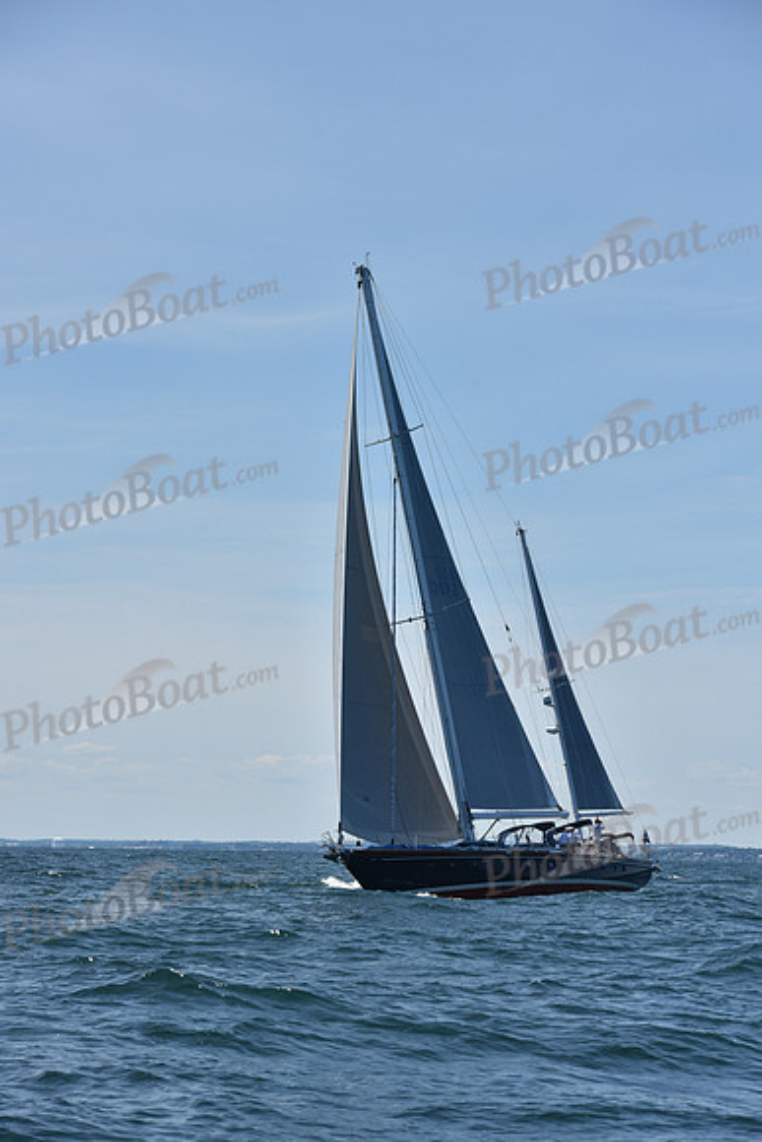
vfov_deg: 17.6
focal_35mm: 116
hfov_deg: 11.8
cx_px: 381
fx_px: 3681
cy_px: 571
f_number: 9
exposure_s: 1/1250
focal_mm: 116
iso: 250
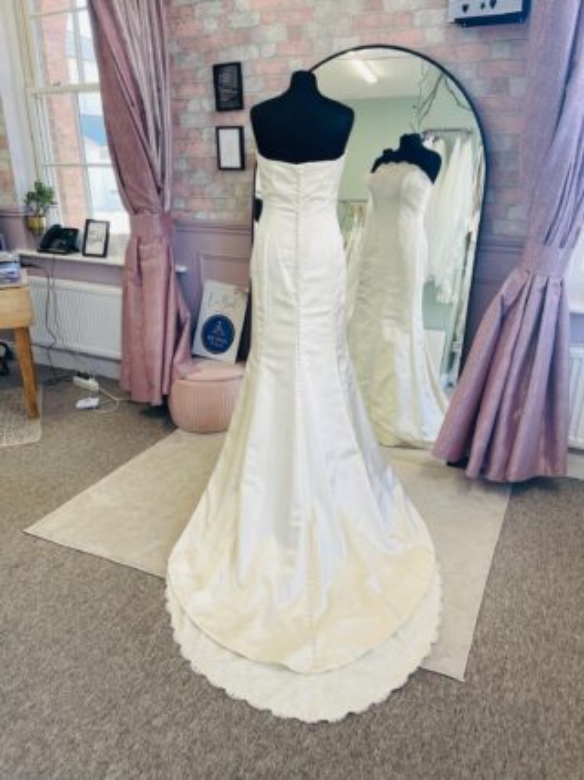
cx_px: 292
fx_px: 585
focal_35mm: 26
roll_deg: +0.4
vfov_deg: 67.3
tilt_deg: -22.3
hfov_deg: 53.0
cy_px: 390
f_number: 1.6
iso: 40
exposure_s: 1/121
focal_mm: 5.1
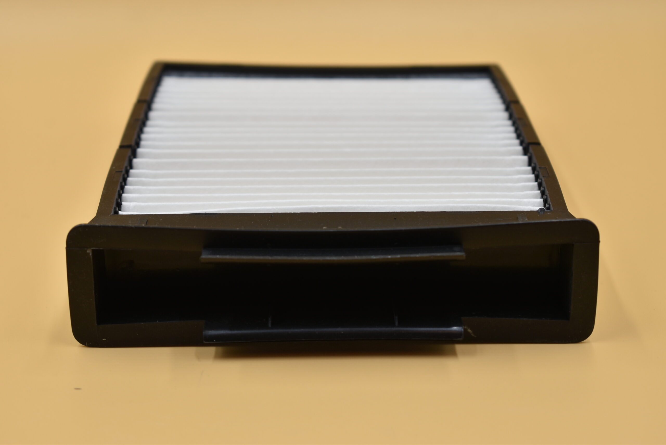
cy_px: 222
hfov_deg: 24.6
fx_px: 1526
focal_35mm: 82
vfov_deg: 16.6
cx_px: 333
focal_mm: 55
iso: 100
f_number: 5.6
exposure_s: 1/160
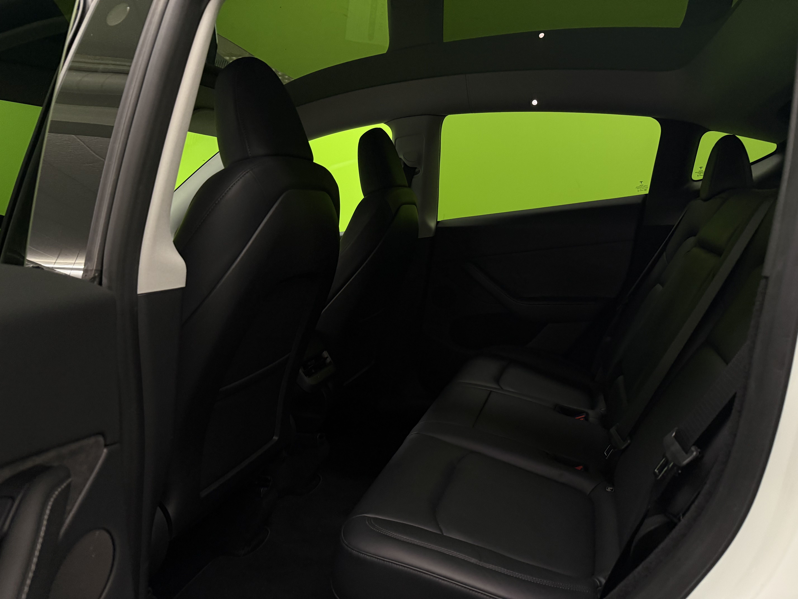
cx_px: 399
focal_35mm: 24
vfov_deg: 56.8
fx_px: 553
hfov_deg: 71.6
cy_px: 300
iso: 400
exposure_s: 1/100
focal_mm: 6.76
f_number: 1.78
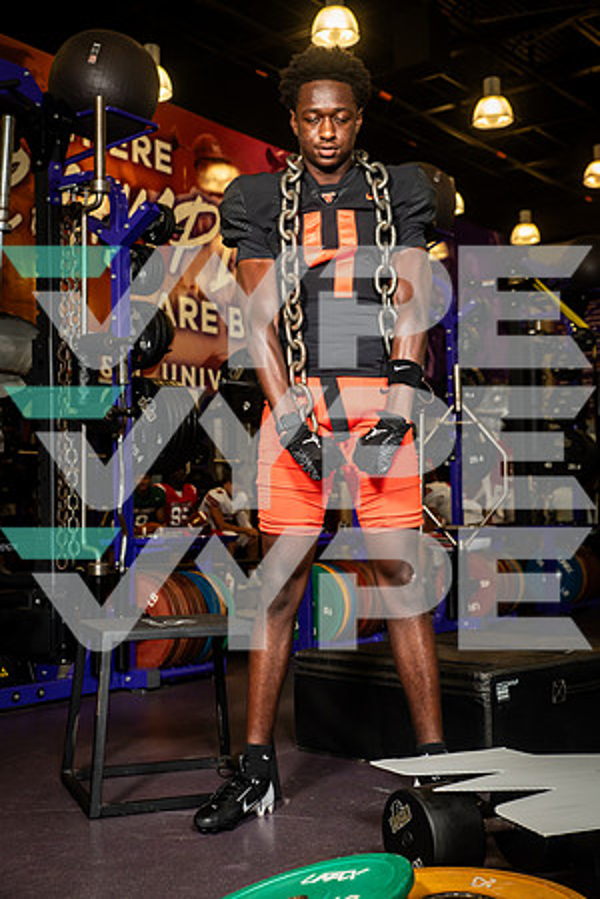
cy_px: 450
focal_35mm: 48
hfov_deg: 28.1
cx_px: 300
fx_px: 1200
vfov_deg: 41.1
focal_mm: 48
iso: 500
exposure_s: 1/250
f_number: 5.6
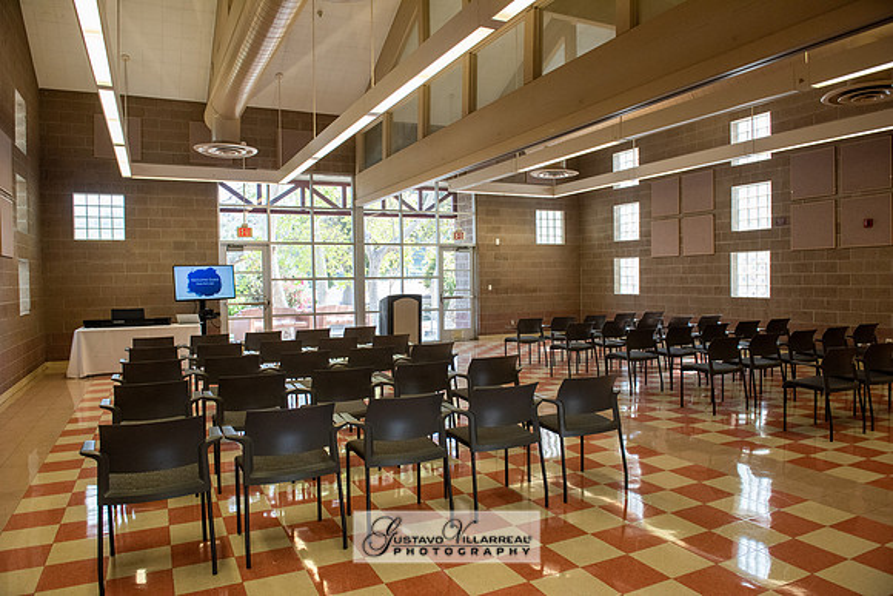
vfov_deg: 53.2
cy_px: 298
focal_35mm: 24
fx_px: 595
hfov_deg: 73.7
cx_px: 446
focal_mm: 24
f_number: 5.6
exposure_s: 1/250
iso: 1600
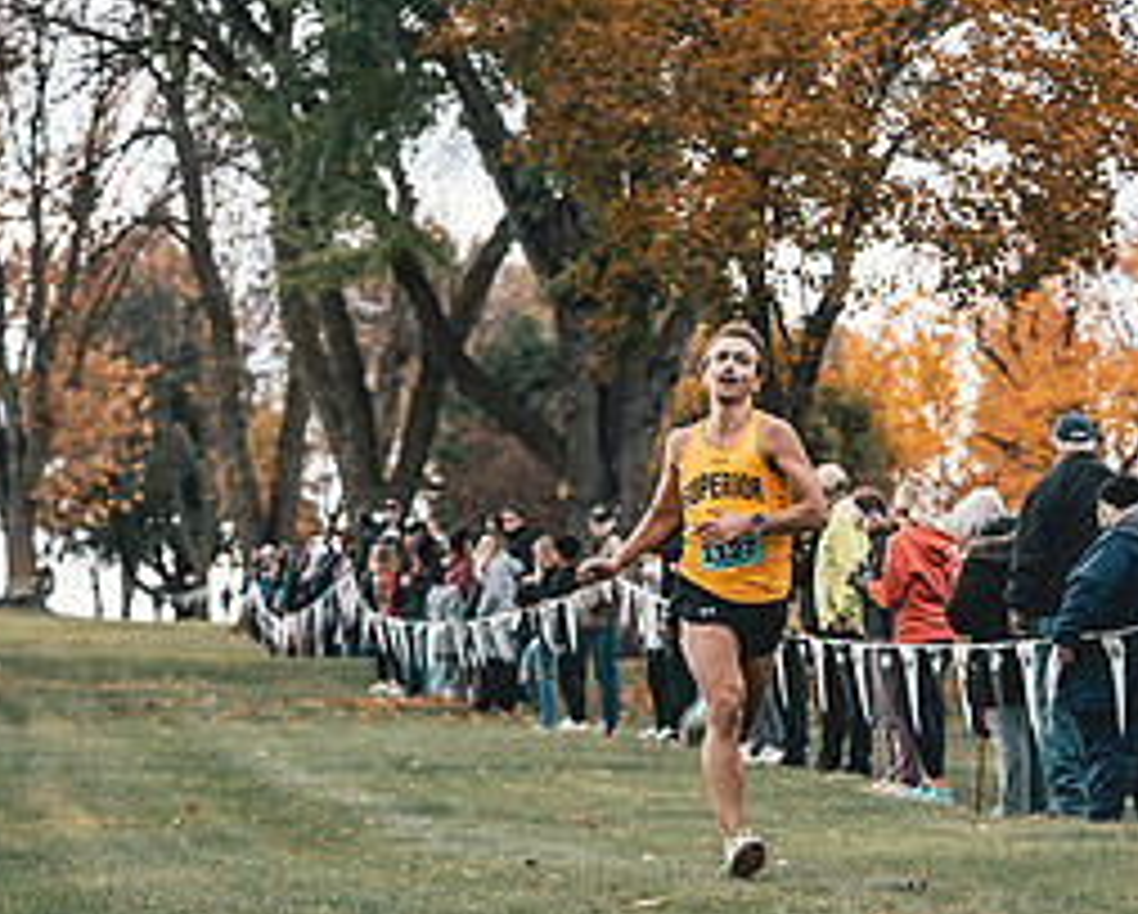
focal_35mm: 137
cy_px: 548
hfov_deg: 14.0
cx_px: 798
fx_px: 4620
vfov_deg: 11.3
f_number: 2
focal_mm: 52
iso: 200
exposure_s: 1/3200
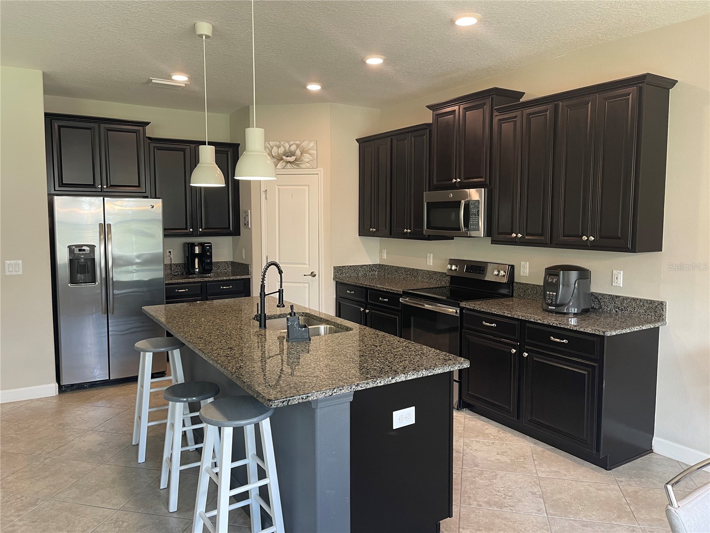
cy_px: 266
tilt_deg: -5.5
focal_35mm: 25
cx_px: 355
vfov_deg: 54.9
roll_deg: -0.9
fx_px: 513
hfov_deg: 69.4
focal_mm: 5.1
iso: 125
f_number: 1.6
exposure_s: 1/60
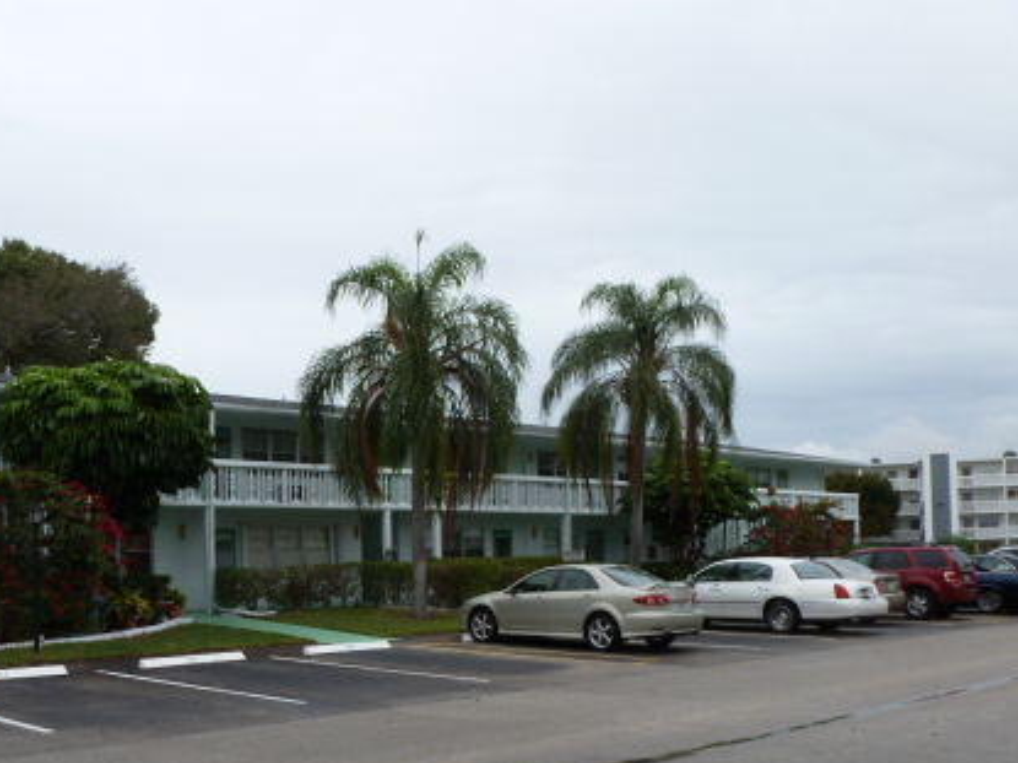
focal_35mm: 37
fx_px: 1088
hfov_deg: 49.1
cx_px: 319
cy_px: 545
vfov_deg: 37.9
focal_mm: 4.3
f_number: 4
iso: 100
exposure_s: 1/250
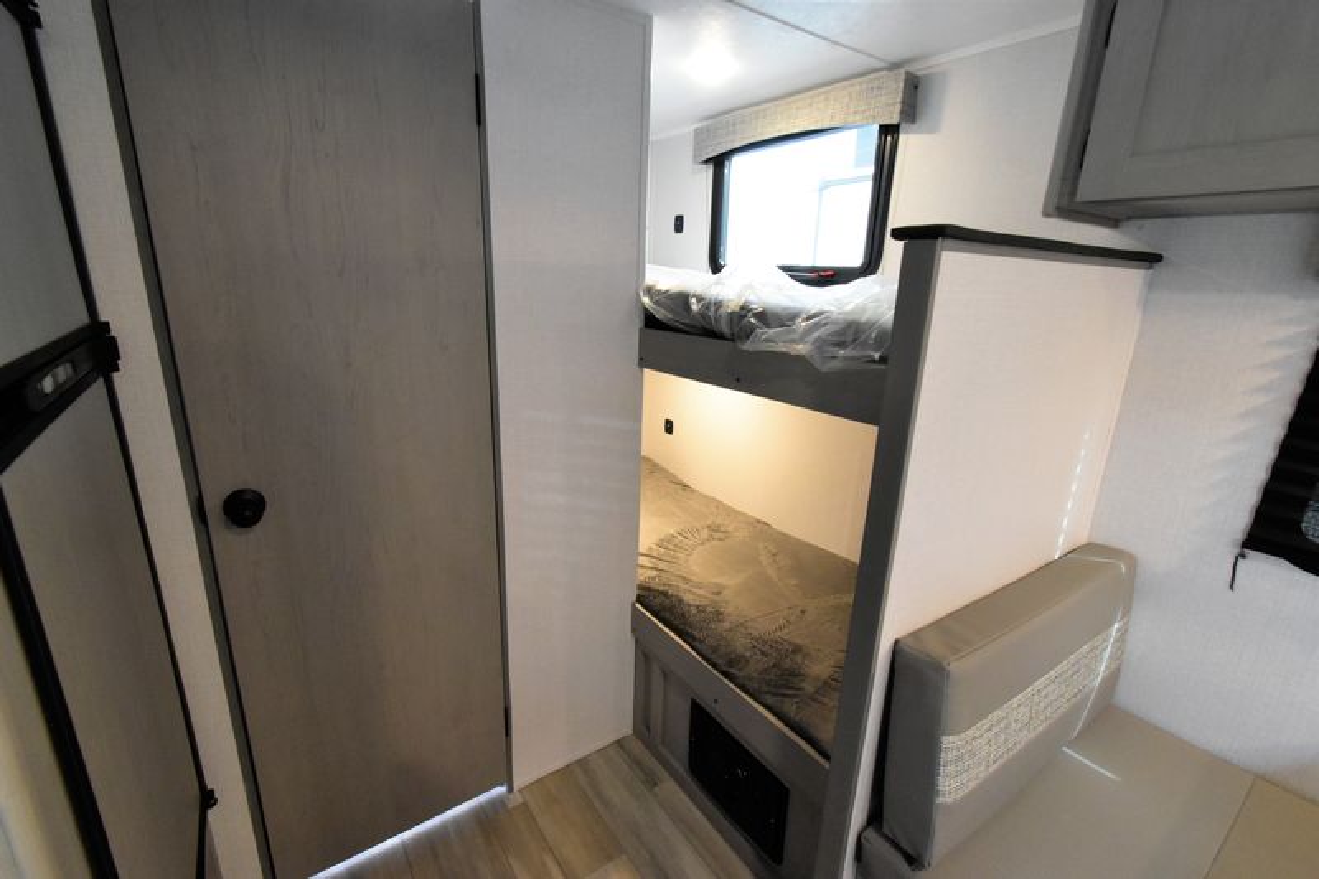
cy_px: 440
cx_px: 660
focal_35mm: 15
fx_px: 549
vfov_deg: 77.3
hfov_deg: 100.4
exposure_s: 1/15
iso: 3200
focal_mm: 10
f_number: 13
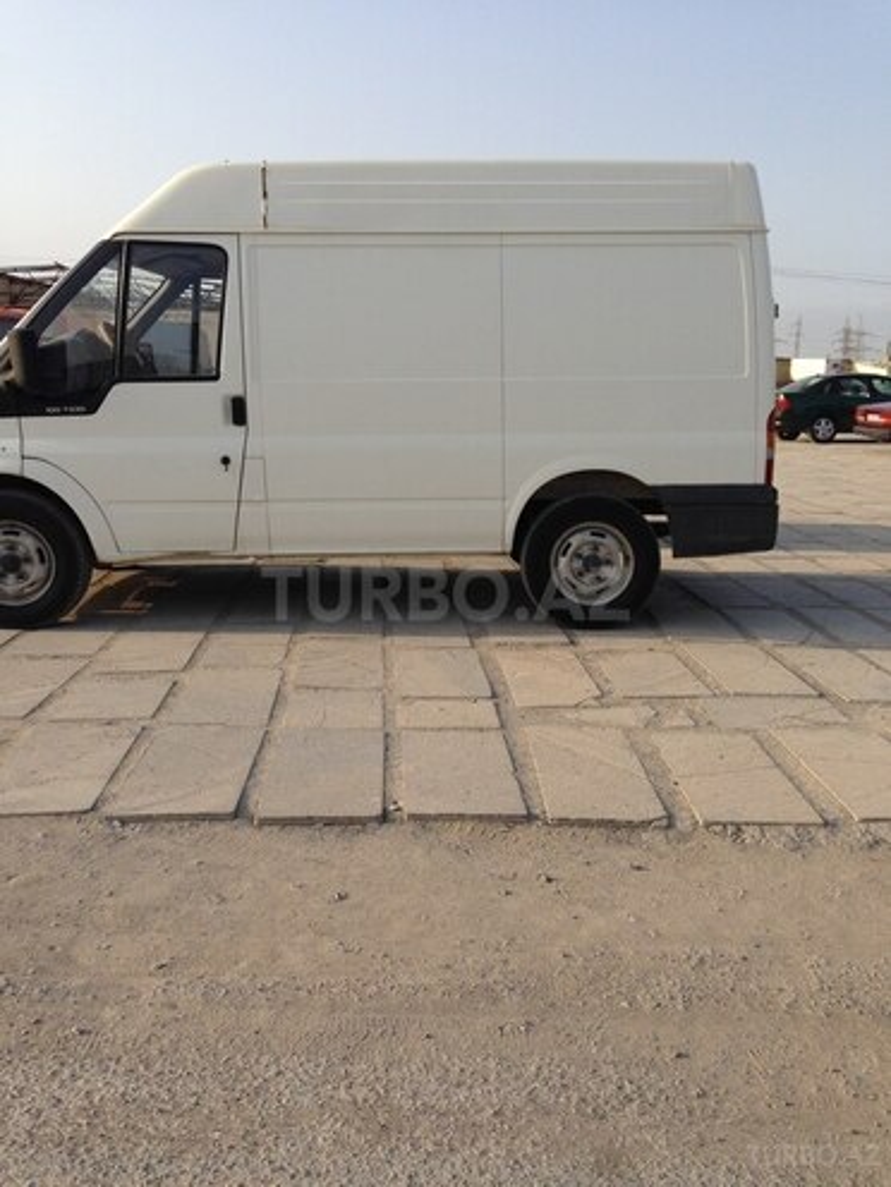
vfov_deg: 55.4
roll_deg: -0.2
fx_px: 1133
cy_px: 594
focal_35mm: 33
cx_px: 446
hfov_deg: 42.9
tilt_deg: -7.4
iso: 50
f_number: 2.4
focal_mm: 4.12
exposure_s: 1/1323
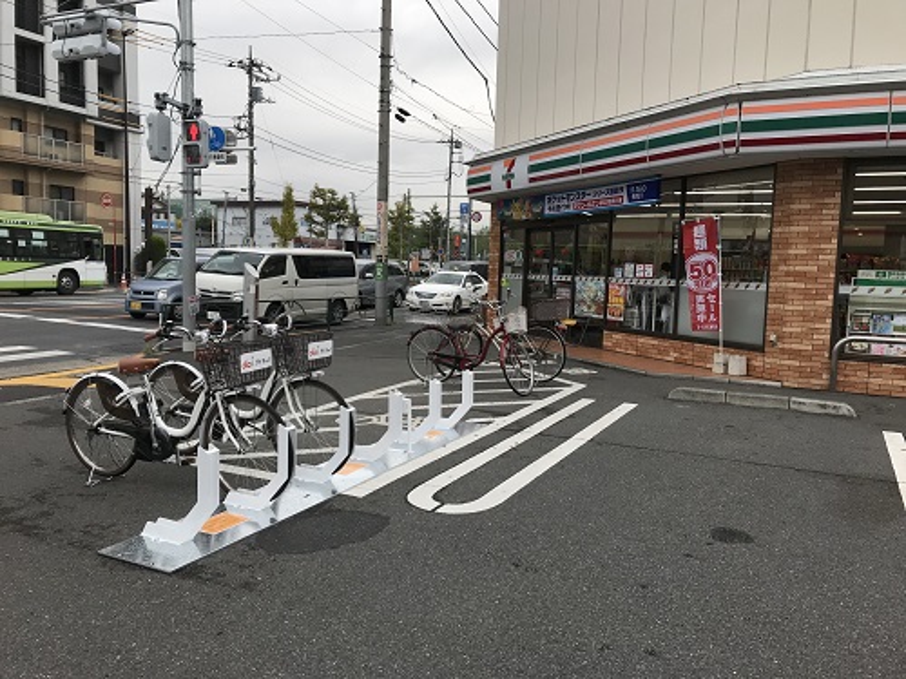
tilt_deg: -5.6
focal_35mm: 28
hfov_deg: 63.4
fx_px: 733
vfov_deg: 49.7
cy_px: 340
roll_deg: -1.4
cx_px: 453
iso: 20
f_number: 1.8
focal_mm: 3.99
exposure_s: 1/626
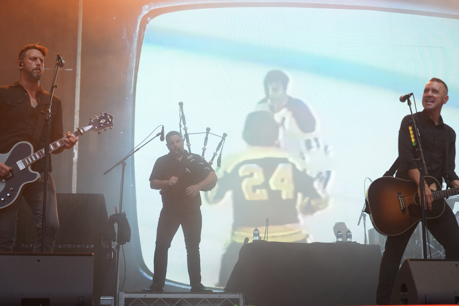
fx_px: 765
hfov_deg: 33.4
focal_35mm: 60
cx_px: 230
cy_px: 153
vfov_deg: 22.6
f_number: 4
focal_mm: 60
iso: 640
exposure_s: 1/160
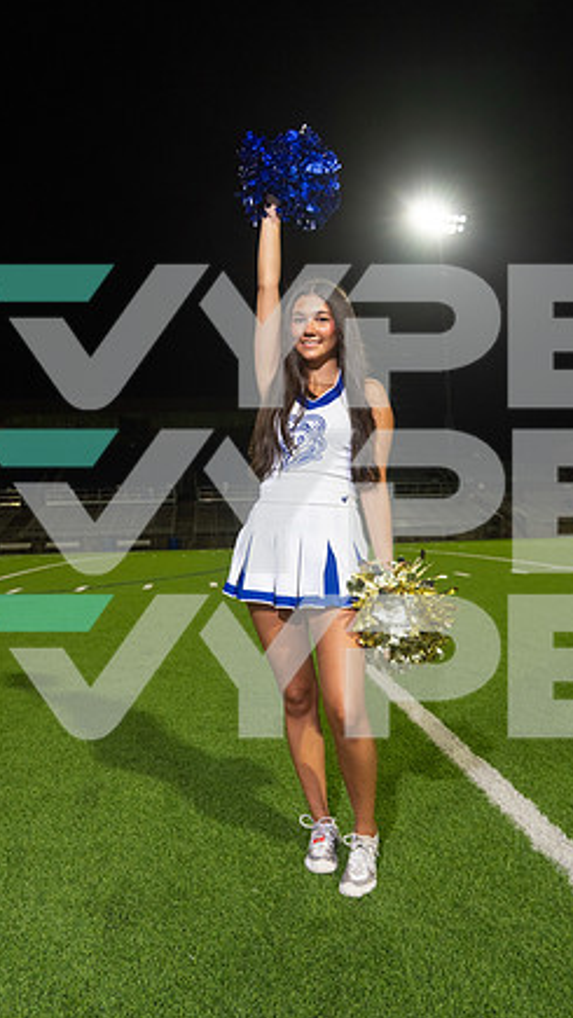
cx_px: 323
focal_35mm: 26
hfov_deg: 44.3
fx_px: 702
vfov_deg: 71.9
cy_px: 503
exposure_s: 1/200
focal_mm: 24
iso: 1000
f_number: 4.5
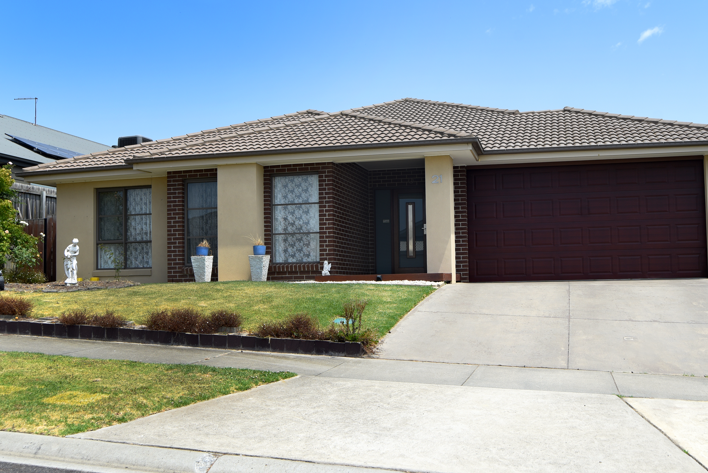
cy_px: 230
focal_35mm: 32
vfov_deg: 41.1
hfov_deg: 58.6
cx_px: 379
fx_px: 630
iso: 125
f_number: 7.1
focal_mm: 26
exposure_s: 1/320
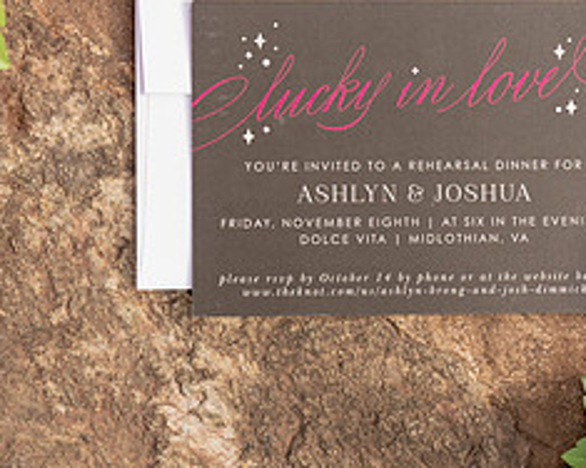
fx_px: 1422
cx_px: 359
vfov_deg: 18.7
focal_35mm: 82
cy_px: 183
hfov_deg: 23.2
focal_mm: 35
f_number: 5.6
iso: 500
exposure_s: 1/200
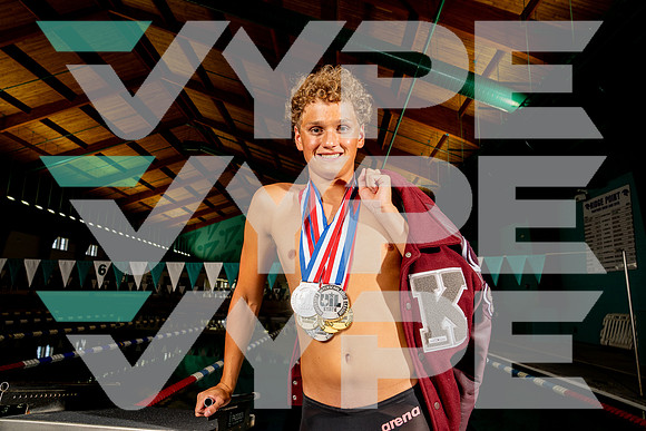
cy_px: 216
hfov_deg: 73.7
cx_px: 323
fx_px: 431
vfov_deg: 53.2
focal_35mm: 24
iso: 400
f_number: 7.1
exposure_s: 1/125
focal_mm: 24
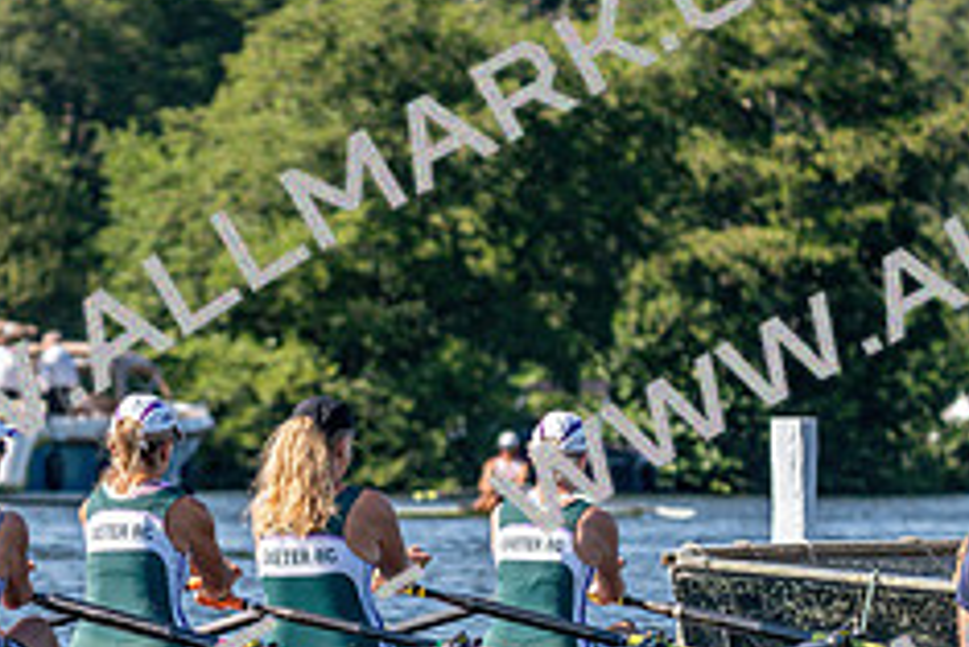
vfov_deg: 2.5
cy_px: 604
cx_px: 190
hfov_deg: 3.8
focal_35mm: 542
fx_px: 14597
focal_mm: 220
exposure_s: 1/1600
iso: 320
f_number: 5.6
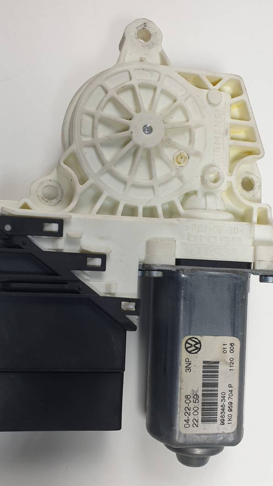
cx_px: 128
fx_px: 373
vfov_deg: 66.1
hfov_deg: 40.1
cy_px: 240
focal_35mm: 29
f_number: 2.4
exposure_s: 1/132
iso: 50
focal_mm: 4.3
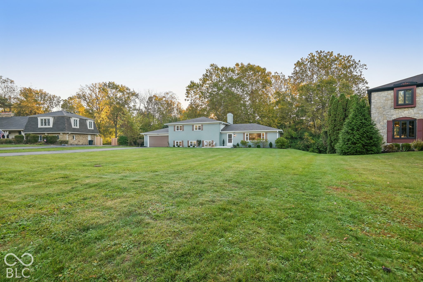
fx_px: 188
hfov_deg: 96.7
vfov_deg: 73.7
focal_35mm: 16
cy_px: 141
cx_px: 212
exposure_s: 1/60
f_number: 8
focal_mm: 16
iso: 100
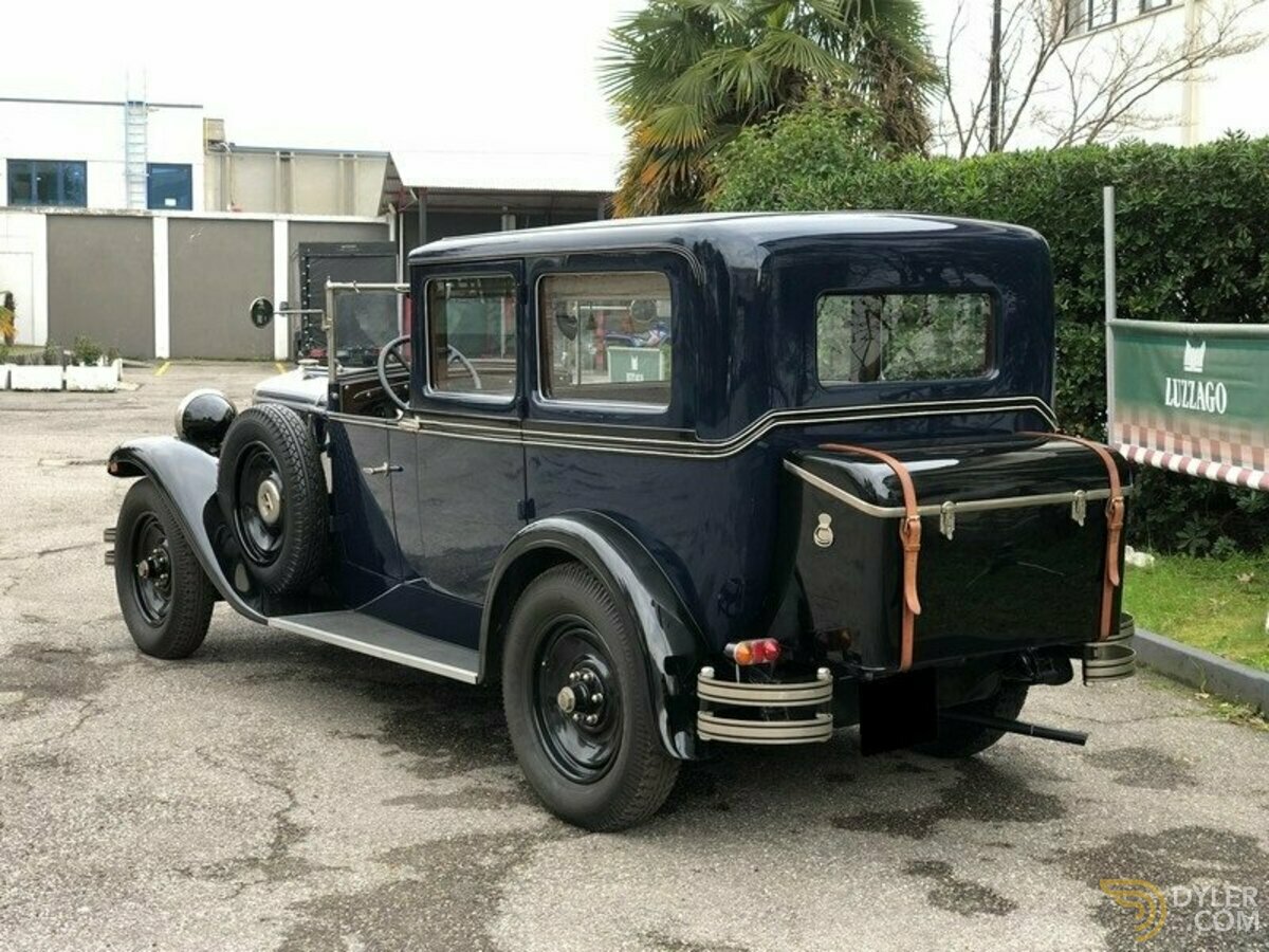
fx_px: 1906
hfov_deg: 36.8
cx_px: 634
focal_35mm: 52
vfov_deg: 28.0
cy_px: 476
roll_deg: +0.1
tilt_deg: -4.7
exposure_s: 1/60
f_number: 2.4
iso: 25
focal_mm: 6
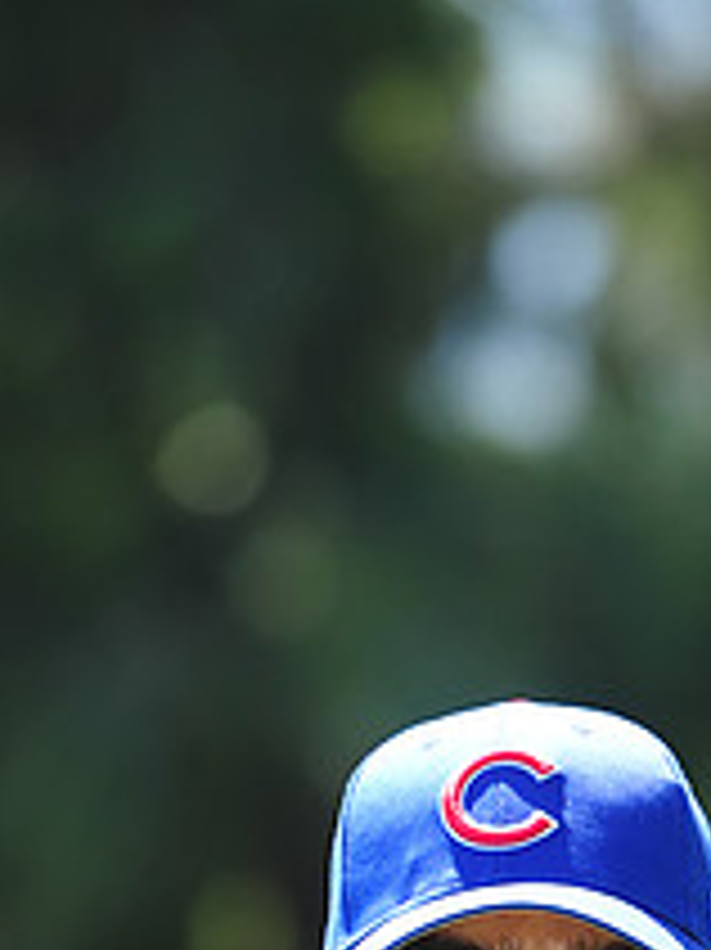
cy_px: 1193
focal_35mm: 529
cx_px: 684
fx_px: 14502
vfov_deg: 3.7
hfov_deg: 2.8
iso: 200
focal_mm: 200
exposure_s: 1/320
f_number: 4.5
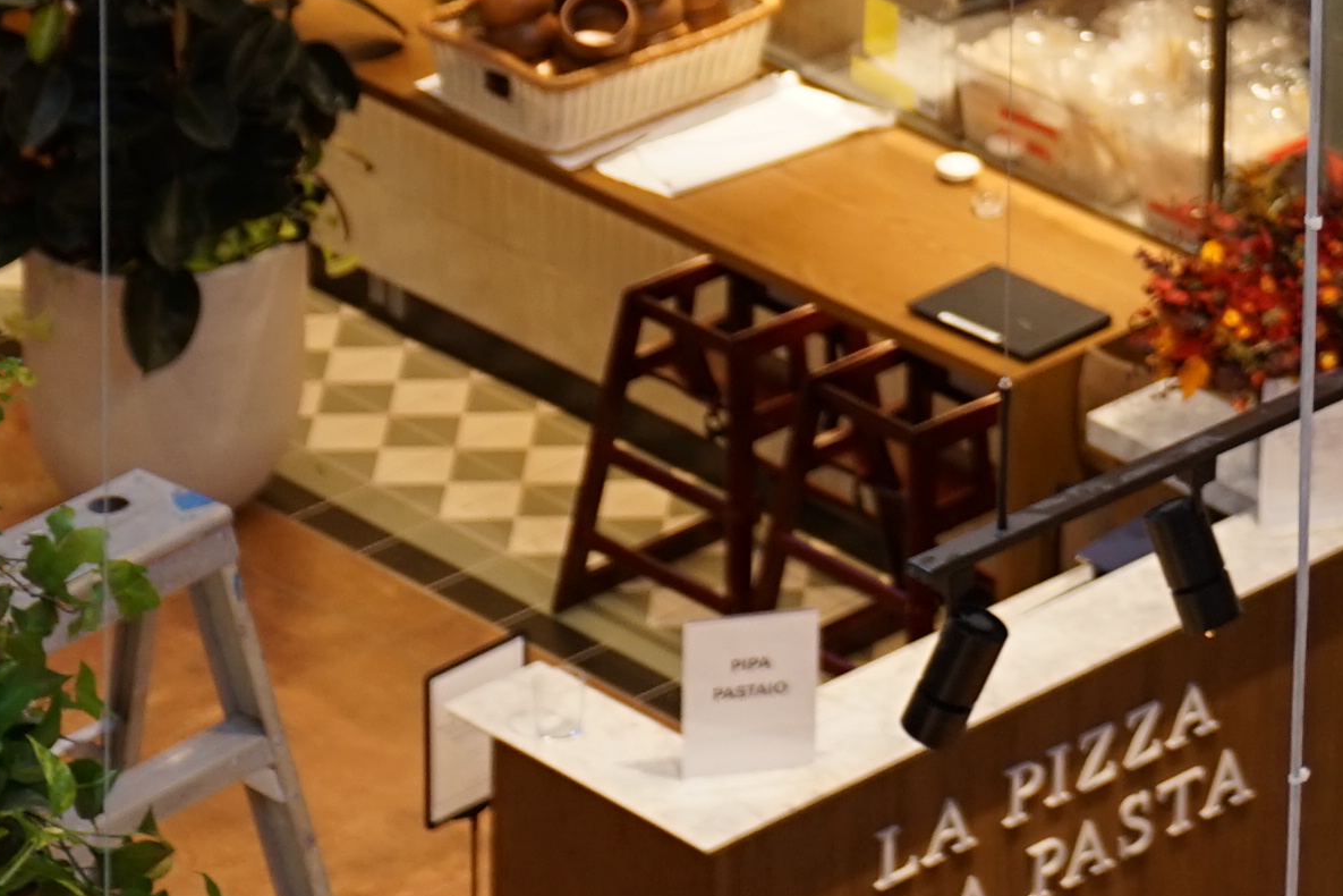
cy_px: -1256
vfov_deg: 5.6
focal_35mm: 238
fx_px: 8878
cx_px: 1991
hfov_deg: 8.5
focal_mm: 47
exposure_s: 1/60
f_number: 2.8
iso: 250
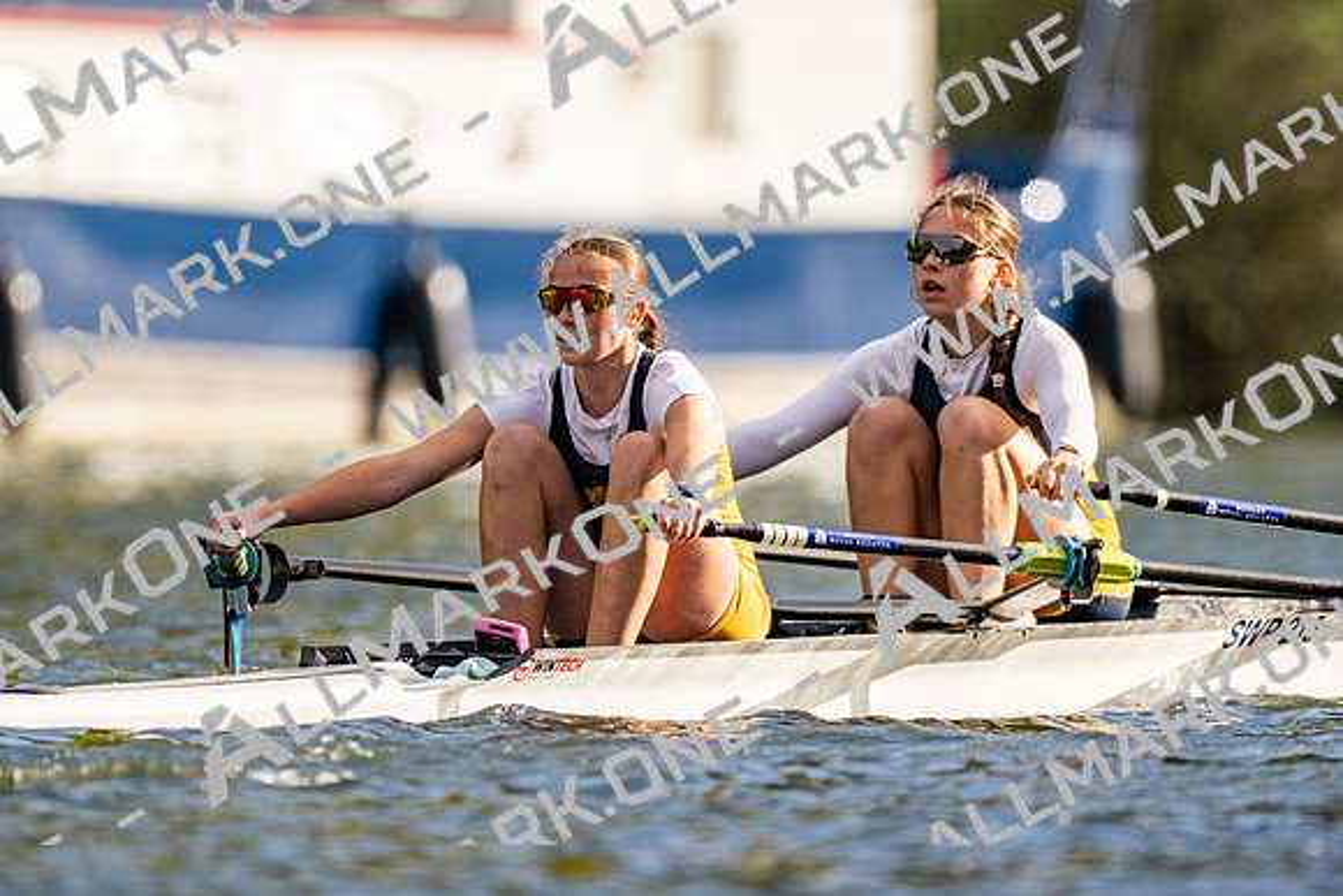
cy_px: 448
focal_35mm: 900
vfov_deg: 1.5
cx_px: 672
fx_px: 33599
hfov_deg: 2.3
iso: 160
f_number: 4
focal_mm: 600
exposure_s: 1/2500
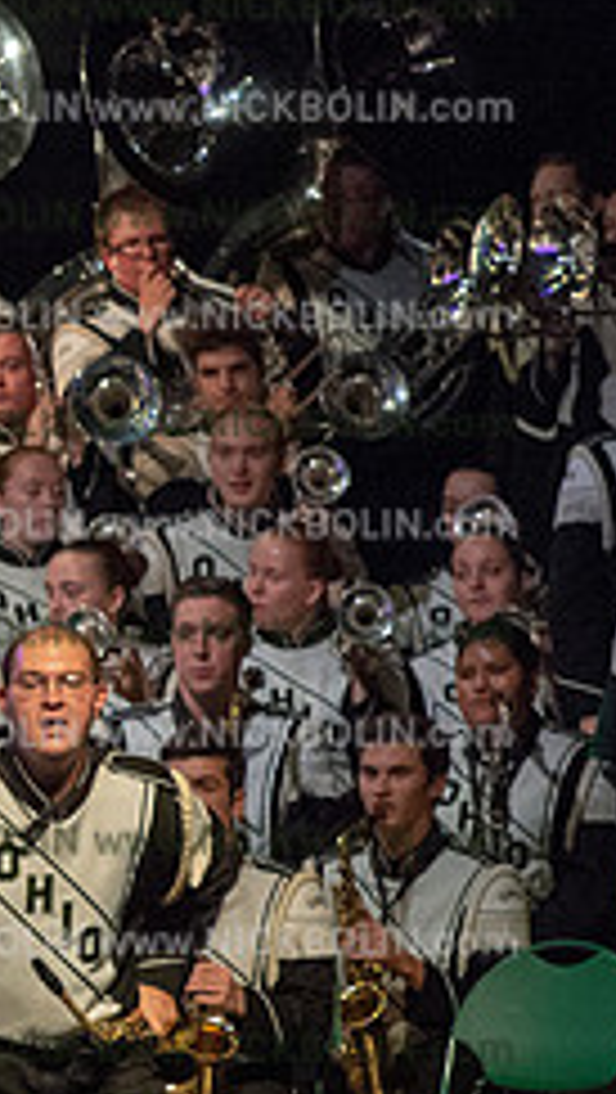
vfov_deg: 4.3
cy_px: 734
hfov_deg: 2.4
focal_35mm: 499
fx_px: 14465
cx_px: -540
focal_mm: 200
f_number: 5.6
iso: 8000
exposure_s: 1/400
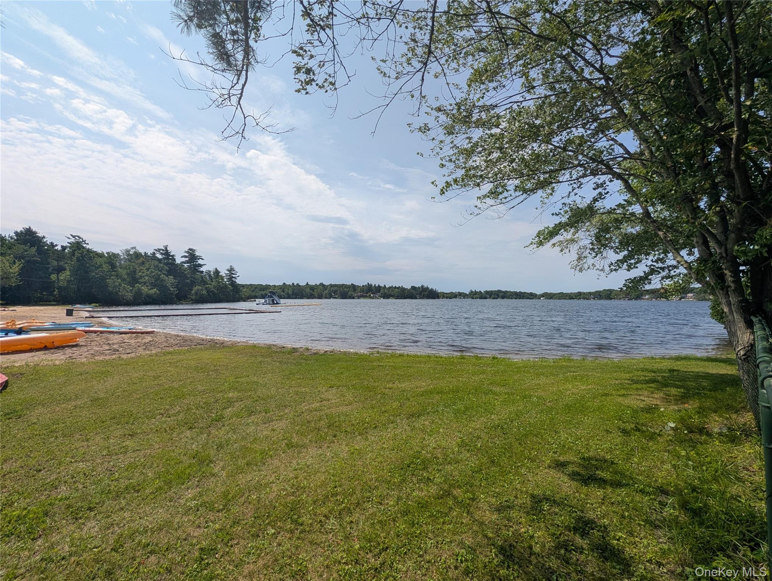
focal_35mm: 12
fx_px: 268
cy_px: 290
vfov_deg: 94.6
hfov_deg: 110.5
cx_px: 386
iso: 51
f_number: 1.7
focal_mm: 2.02
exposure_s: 1/5848
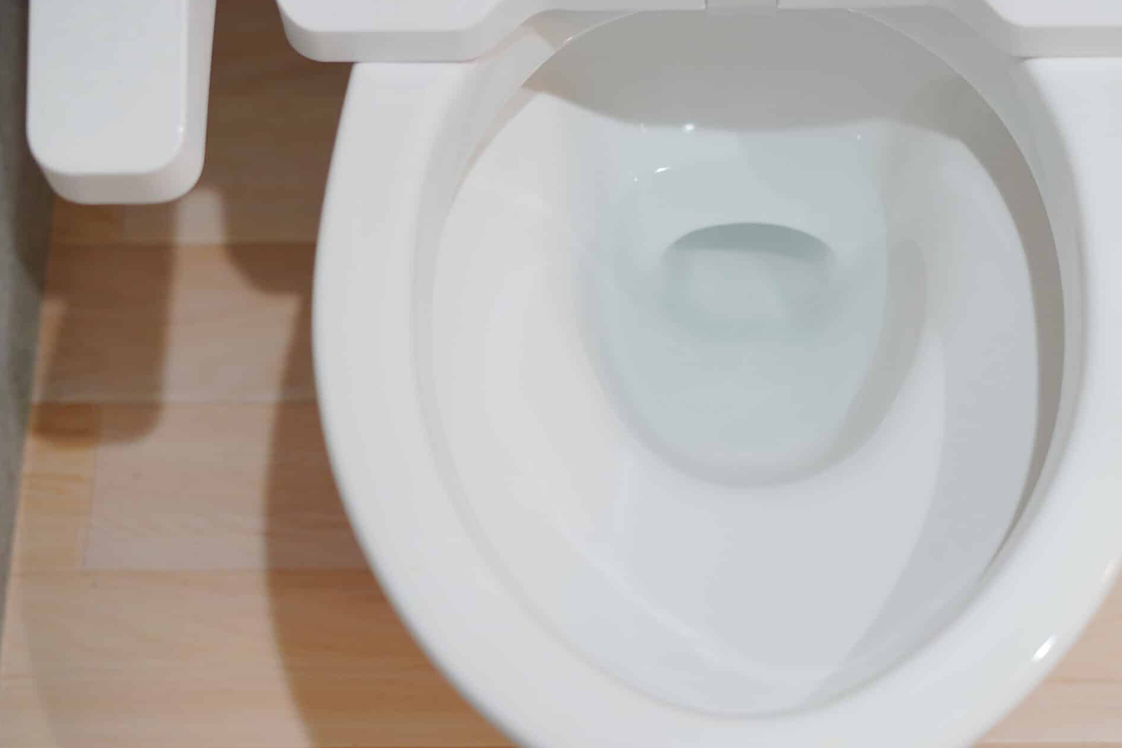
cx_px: 743
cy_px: 369
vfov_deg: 20.0
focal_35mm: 68
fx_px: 2119
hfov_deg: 29.5
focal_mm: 50
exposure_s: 1/60
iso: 400
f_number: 2.5
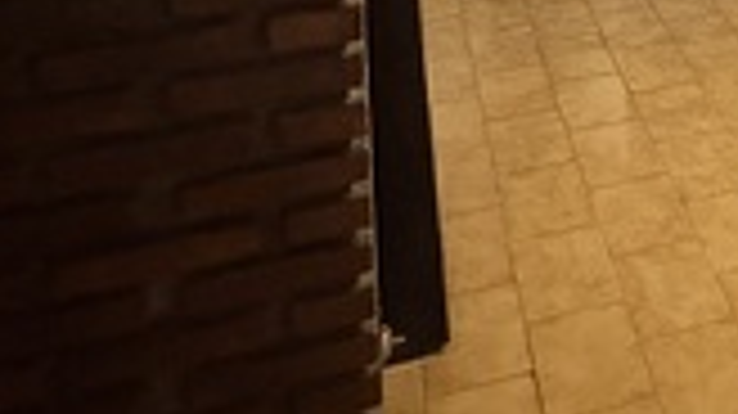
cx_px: 864
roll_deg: +0.7
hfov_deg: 29.5
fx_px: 1212
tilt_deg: -4.3
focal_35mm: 62
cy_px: -360
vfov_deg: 16.0
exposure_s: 1/33
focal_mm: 2.22
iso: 800
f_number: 2.2
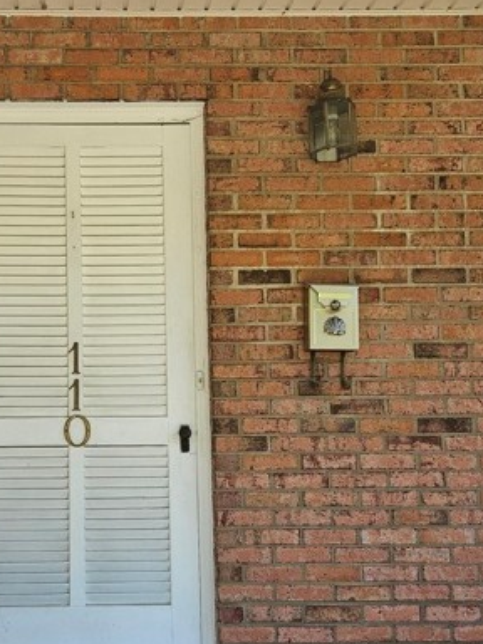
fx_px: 856
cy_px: 382
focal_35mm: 46
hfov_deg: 30.9
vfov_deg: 41.1
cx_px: 112
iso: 80
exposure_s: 1/719
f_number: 1.8
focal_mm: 5.4
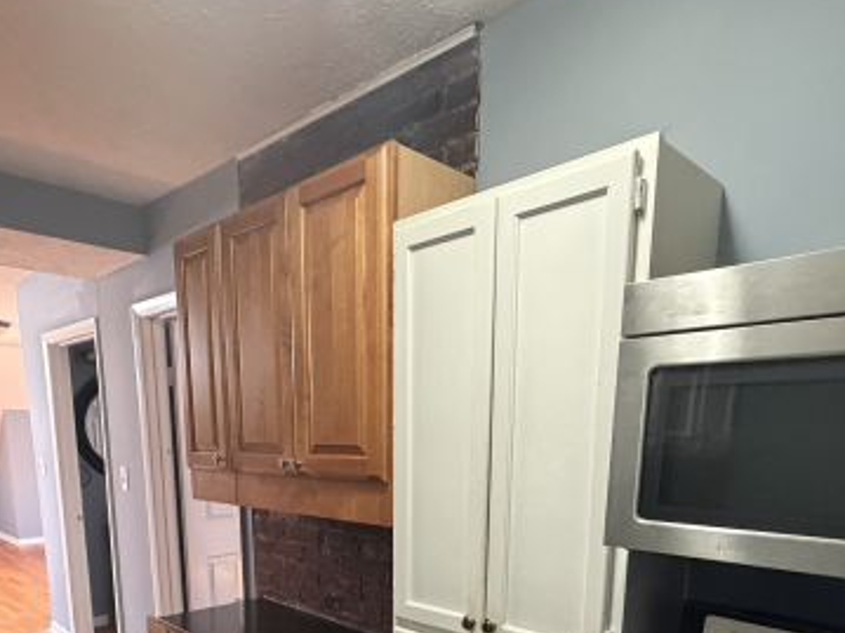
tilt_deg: -10.7
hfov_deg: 67.2
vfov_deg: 48.0
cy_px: 560
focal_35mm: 26
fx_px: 634
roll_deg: -0.3
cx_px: 390
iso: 640
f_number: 2.2
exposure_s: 1/60
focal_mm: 2.22
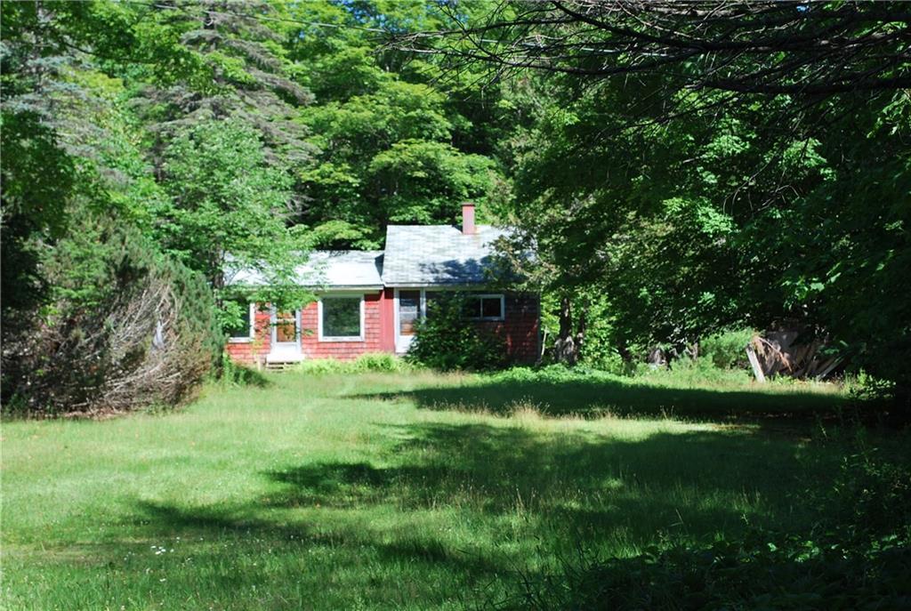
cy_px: 306
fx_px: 1673
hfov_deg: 30.5
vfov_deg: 20.7
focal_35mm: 66
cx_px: 456
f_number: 6.3
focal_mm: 44
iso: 100
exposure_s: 1/160
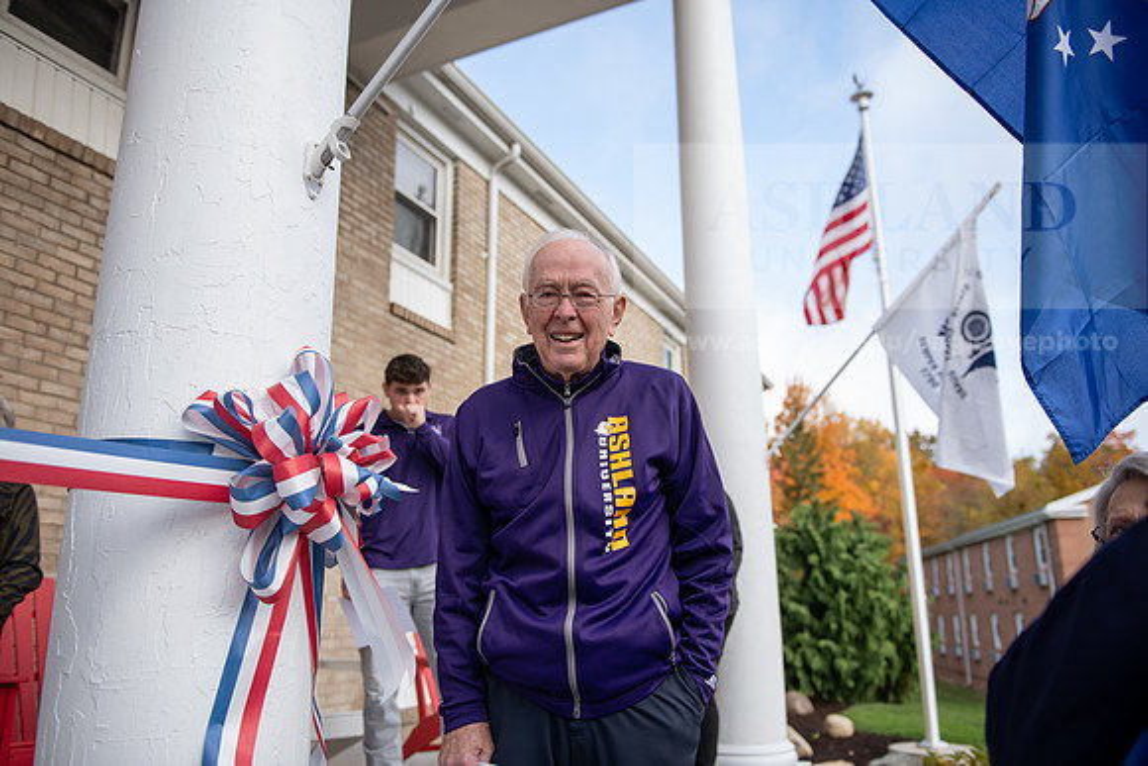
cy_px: 383
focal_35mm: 28
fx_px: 893
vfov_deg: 46.4
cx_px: 574
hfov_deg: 65.5
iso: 125
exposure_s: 1/400
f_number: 3.2
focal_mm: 28
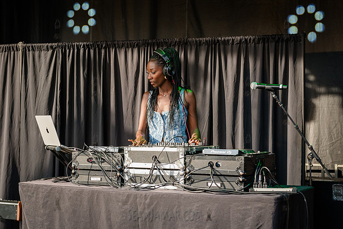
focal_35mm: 72
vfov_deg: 18.9
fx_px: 688
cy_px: 111
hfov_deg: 28.0
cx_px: 159
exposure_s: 1/500
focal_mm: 58
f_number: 4.5
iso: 1000
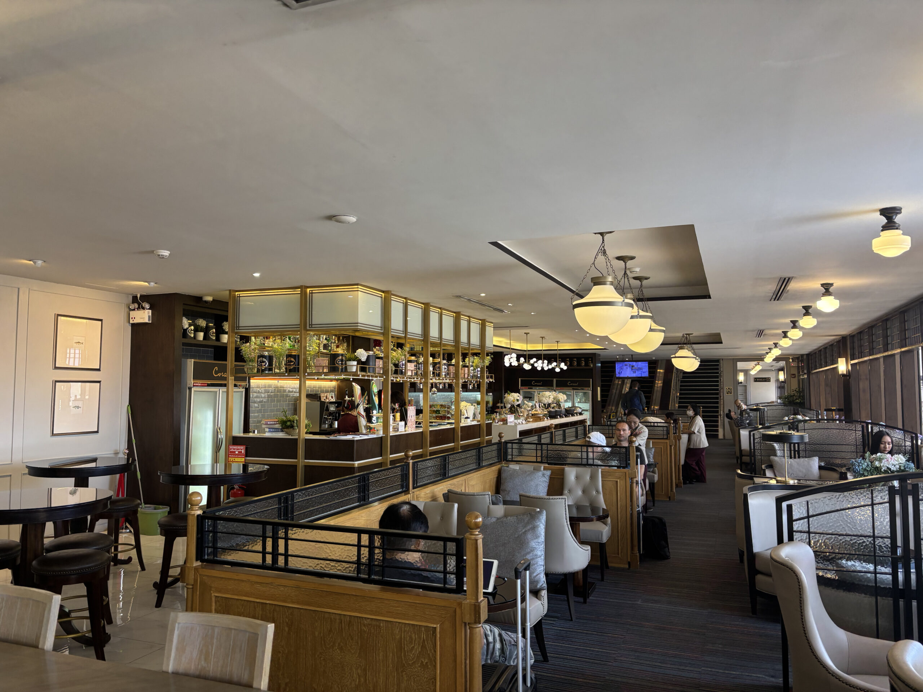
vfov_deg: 53.1
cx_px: 462
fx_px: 693
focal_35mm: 26
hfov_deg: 67.3
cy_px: 346
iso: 100
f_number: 1.6
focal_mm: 5.96
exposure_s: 1/50
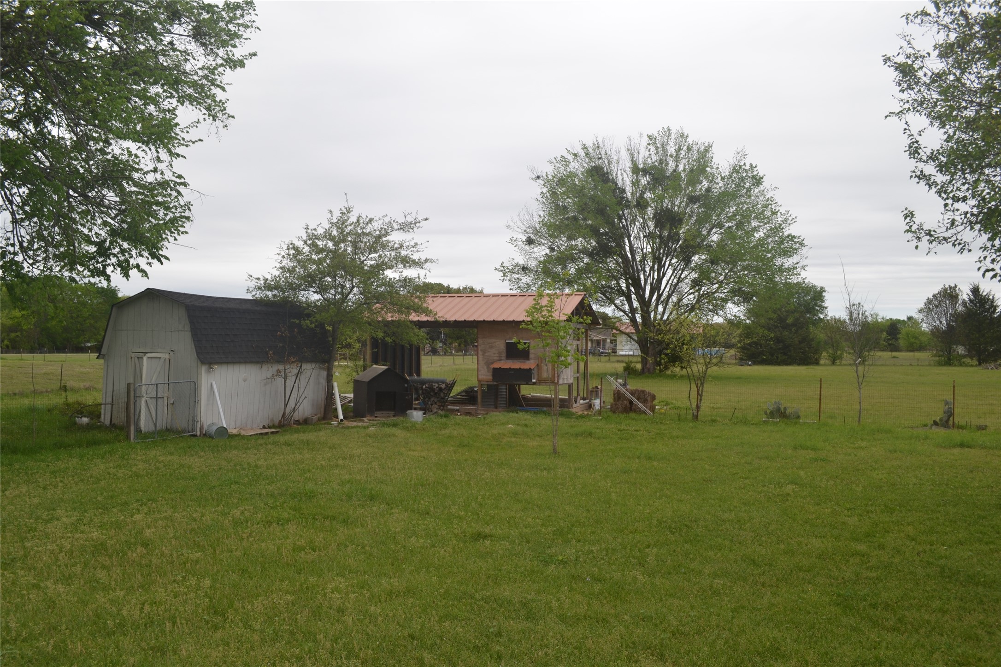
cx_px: 500
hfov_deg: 61.9
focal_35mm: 30
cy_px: 334
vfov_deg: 43.6
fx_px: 834
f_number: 6.3
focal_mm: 20
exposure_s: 1/200
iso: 100
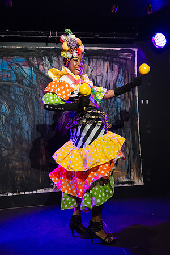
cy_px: 128
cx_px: 85
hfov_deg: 37.9
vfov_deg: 54.4
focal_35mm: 35
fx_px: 248
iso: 3200
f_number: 2
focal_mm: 35
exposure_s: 1/400
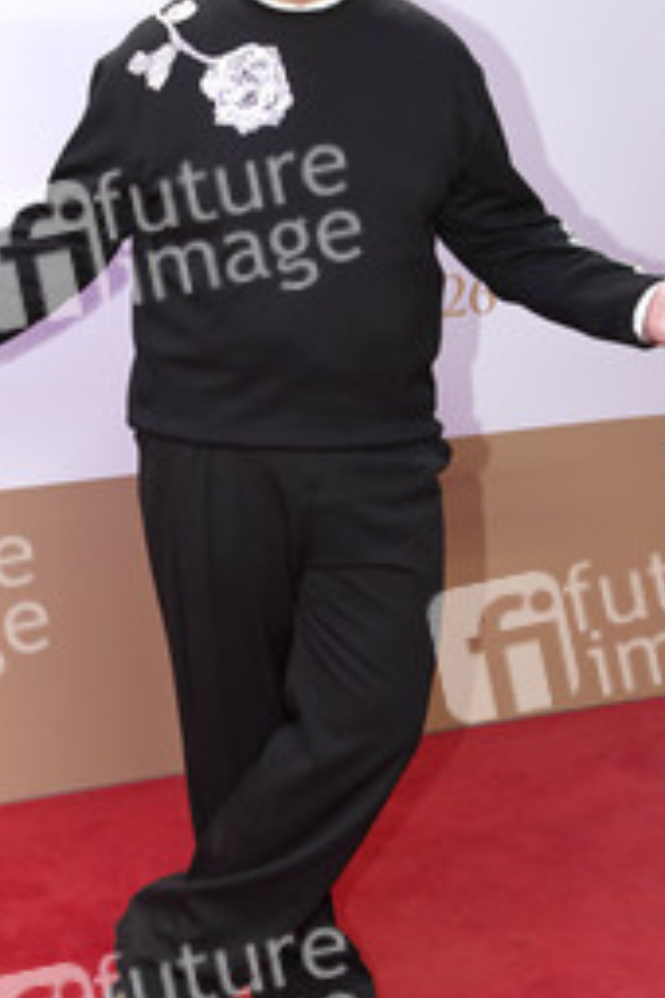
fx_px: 1912
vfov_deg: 29.2
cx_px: 274
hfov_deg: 19.7
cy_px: 434
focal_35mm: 69
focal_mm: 44
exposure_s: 1/200
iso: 800
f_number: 3.5
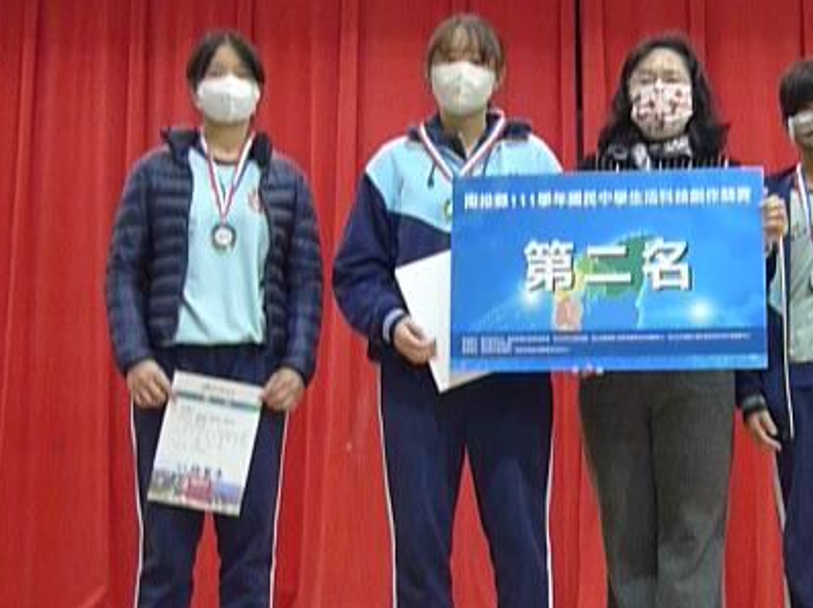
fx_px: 1666
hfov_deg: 27.3
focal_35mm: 71
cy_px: 356
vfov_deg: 20.7
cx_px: 532
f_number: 2.5
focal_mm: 9.3
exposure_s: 1/40
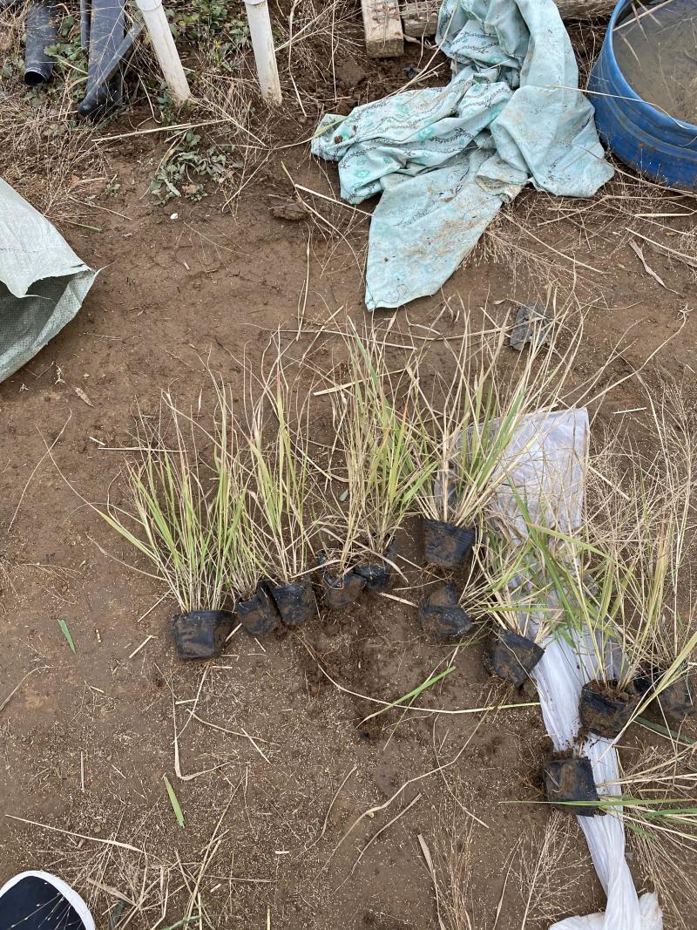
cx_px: 348
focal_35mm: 26
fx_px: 698
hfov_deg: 53.1
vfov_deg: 67.3
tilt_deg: -70.4
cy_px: 465
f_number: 1.8
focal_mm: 4.25
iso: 100
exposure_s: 1/122
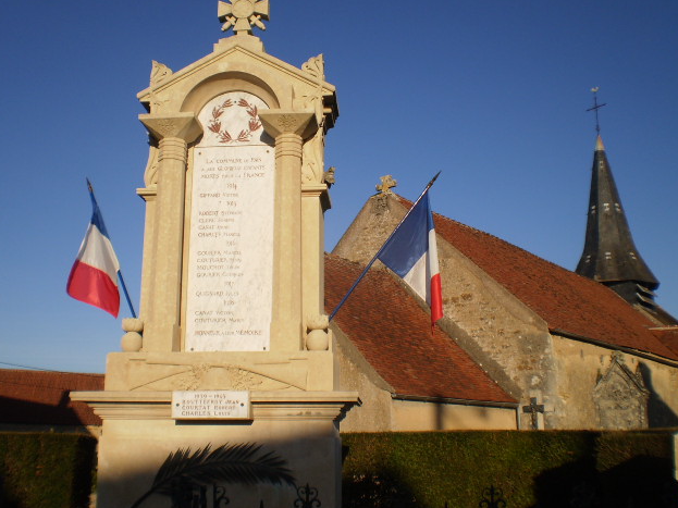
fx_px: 725
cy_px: 250
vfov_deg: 38.7
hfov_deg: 50.1
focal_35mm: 37
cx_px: 340
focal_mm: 6.3
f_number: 4.6
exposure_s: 1/1250
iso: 64
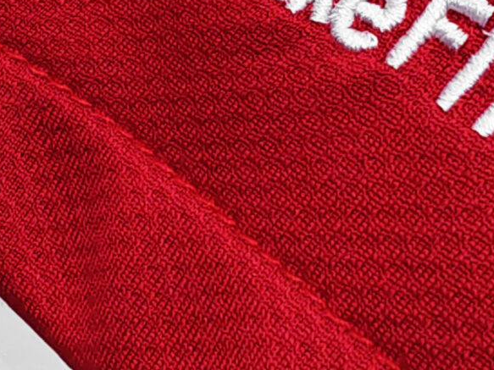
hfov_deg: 19.4
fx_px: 1441
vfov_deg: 14.0
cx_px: 218
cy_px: -131
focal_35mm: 101
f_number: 2.2
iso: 125
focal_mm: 2.59
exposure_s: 1/100
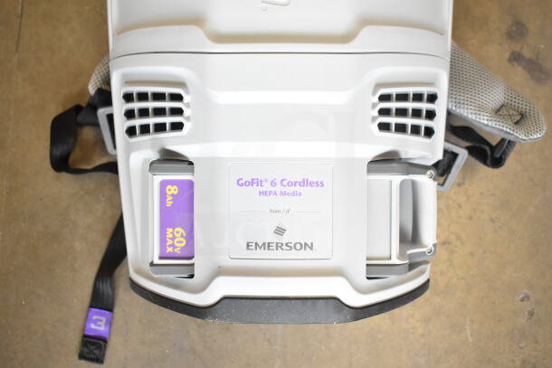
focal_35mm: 39
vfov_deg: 34.2
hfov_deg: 49.5
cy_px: 184
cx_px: 276
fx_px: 598
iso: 1600
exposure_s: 1/100
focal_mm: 26
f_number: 5
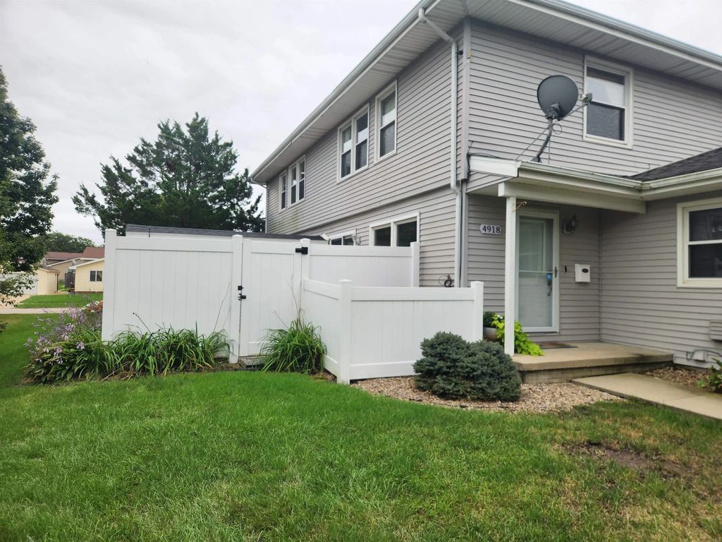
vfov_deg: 58.9
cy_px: 271
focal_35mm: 23
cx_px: 361
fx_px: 480
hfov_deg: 73.9
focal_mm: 5.4
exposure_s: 1/542
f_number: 1.8
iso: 20
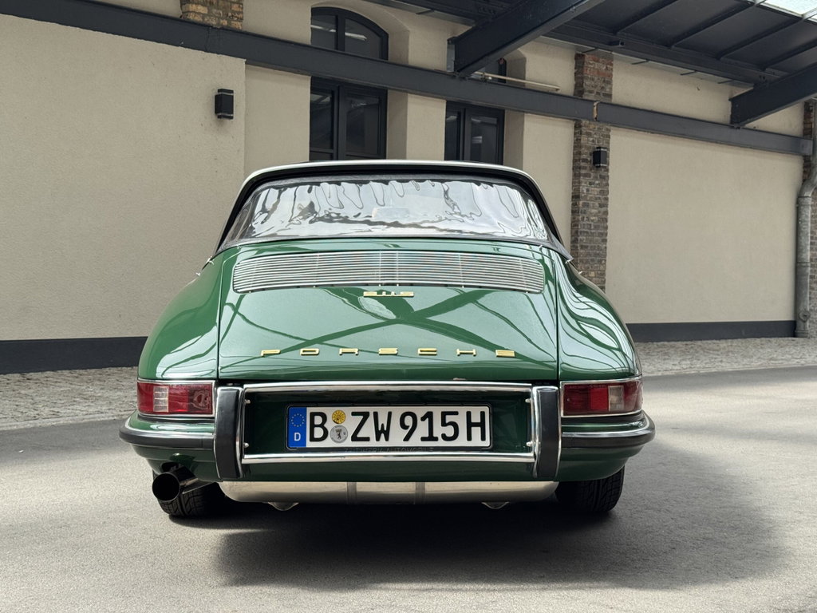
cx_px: 408
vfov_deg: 30.3
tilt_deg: -1.8
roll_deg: -1.1
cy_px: 306
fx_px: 1133
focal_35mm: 48
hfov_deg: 39.7
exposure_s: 1/888
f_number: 1.78
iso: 64
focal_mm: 6.76
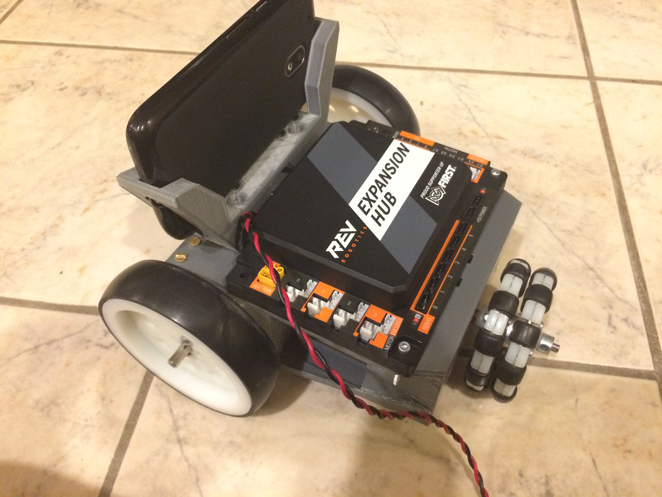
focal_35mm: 29
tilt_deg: -52.0
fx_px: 555
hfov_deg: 61.7
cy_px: 248
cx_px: 331
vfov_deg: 48.2
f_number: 2.2
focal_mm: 4.15
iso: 400
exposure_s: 1/15
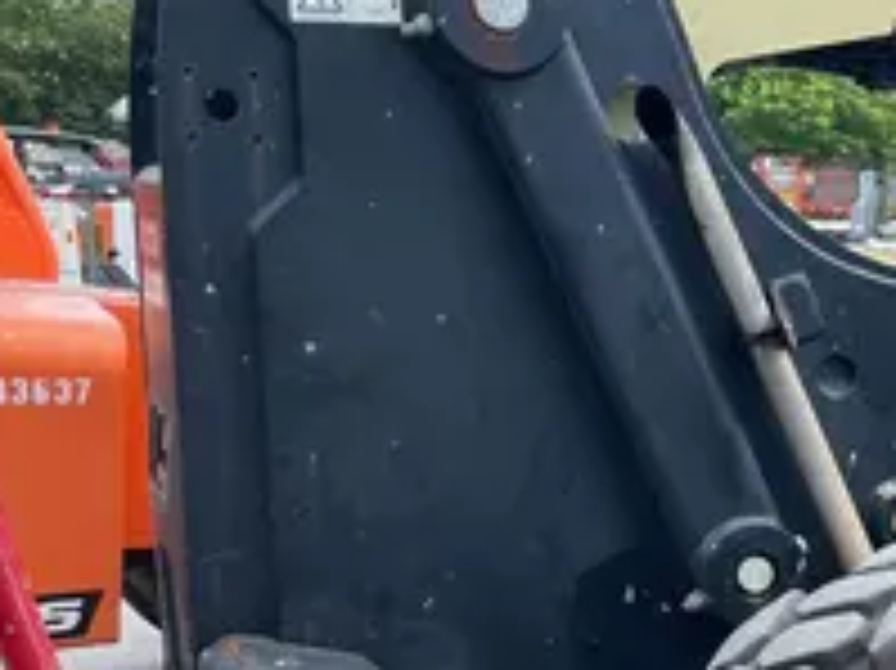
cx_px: 1189
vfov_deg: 20.0
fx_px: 1863
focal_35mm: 72
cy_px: 596
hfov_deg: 23.6
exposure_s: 1/612
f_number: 1.6
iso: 32
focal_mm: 4.2
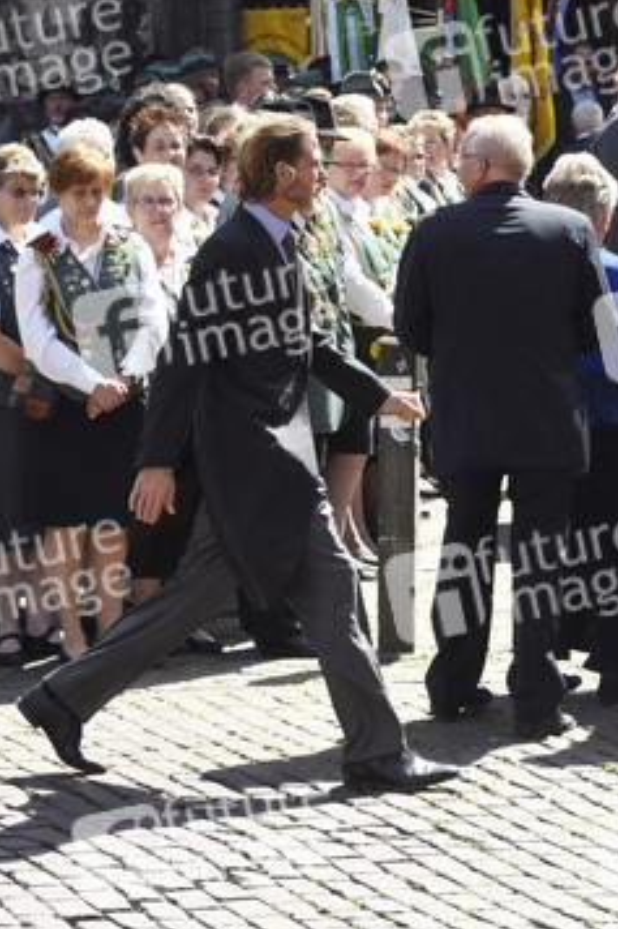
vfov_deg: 13.3
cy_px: 451
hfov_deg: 8.8
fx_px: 3995
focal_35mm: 155
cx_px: 282
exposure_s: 1/400
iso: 800
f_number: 11
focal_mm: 92
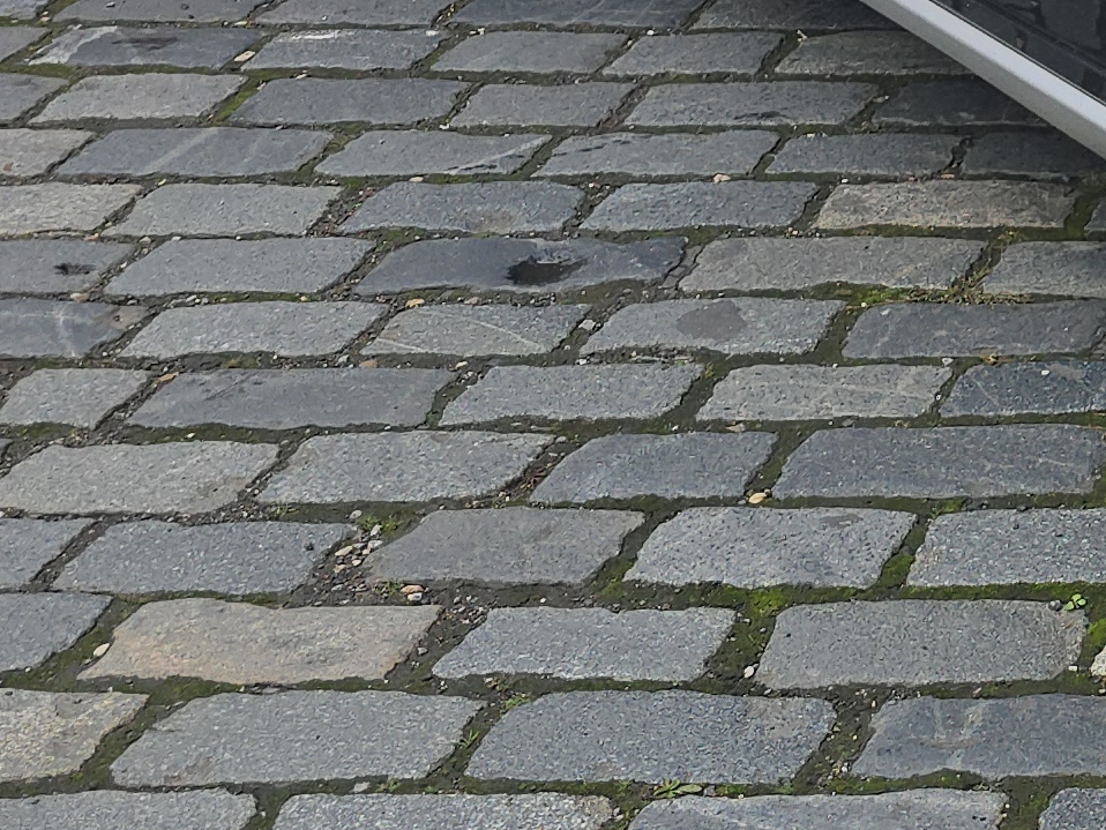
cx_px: 2107
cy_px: -267
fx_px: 3068
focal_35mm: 96
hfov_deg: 16.4
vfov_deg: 14.7
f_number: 1.7
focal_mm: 6.3
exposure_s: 1/180
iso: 32
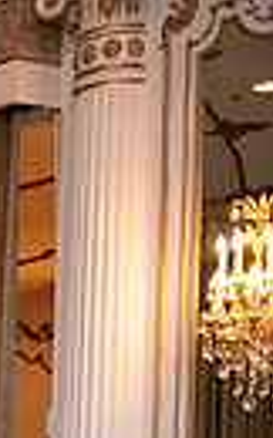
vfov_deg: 16.2
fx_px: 1408
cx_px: -688
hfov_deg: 8.3
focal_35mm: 118
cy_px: 649
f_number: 3.2
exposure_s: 1/160
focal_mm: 26
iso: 1600
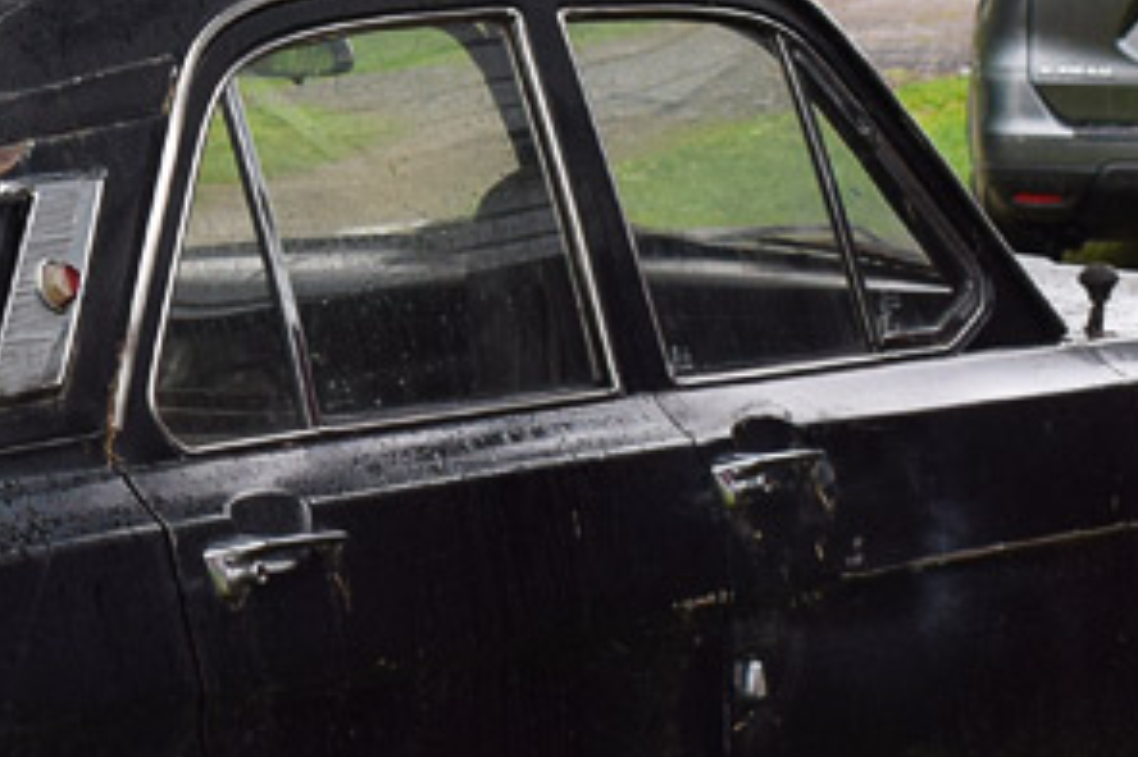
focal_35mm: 207
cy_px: 392
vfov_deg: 6.6
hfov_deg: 9.8
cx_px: -354
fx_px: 6540
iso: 400
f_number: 5.6
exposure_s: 1/100
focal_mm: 34
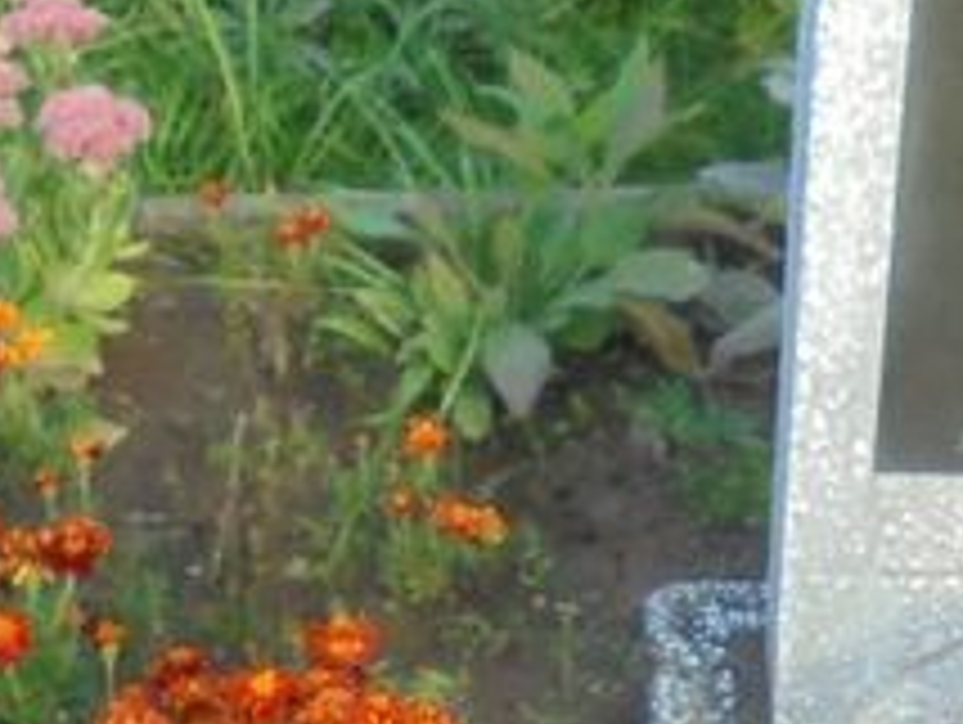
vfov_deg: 15.0
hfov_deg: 19.4
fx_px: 2702
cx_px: 1048
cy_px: 715
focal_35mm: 97
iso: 200
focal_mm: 4.6
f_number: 3.5
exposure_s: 1/250
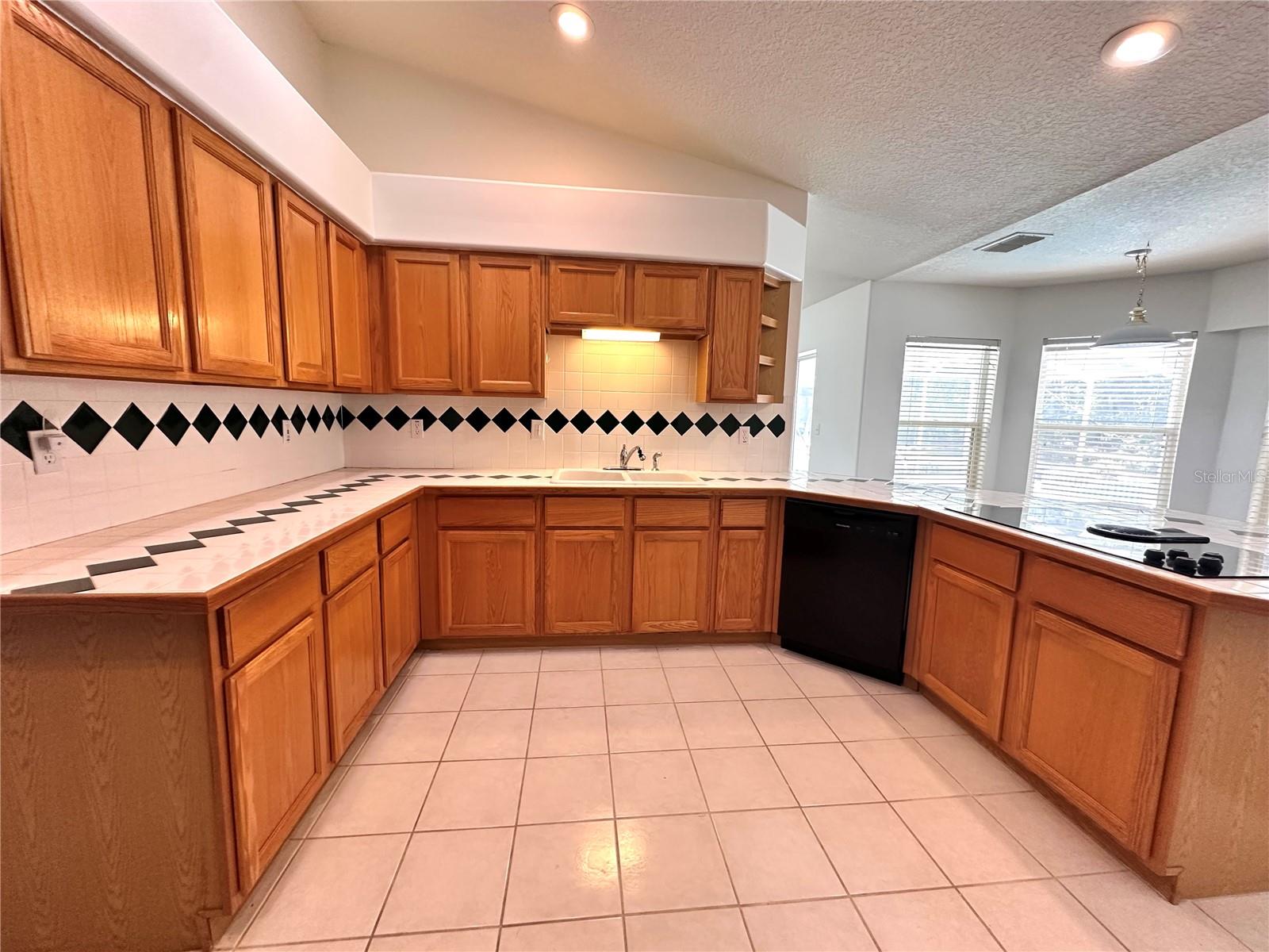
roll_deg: -1.5
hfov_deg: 102.1
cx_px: 634
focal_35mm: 14
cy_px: 476
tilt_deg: -7.2
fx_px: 513
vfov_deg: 85.7
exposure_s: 1/120
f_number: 2.2
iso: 320
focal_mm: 2.22
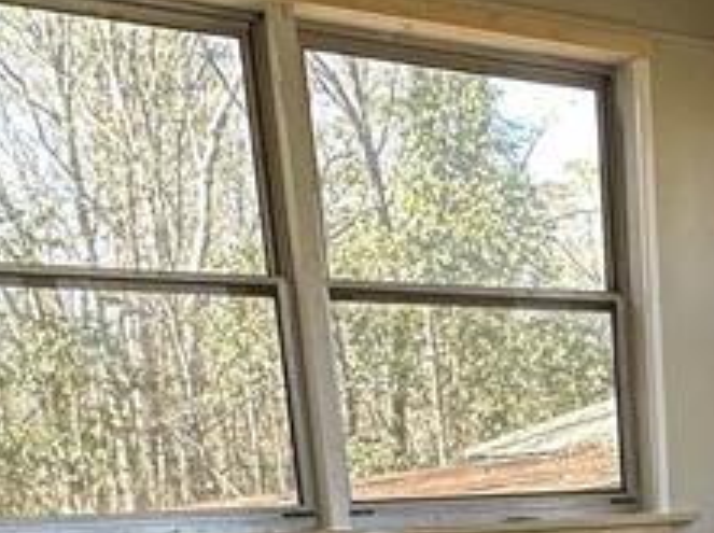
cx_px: 817
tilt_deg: -13.1
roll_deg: +1.4
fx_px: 1339
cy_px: 804
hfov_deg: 27.0
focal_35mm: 65
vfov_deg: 19.5
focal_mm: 2.22
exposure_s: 1/120
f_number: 2.2
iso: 125
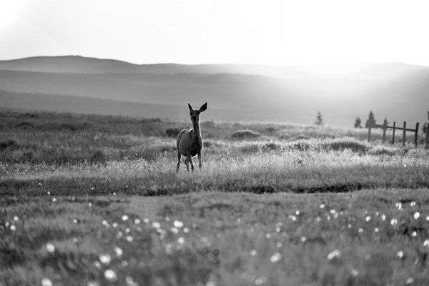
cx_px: 214
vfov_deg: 5.7
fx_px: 2860
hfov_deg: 8.6
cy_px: 143
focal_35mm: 240
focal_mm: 240
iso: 640
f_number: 6.3
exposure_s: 1/250
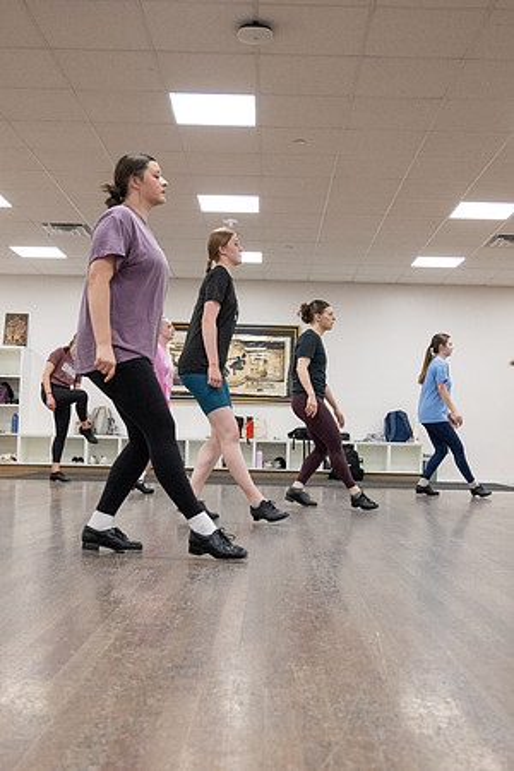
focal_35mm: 44
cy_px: 386
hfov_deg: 30.8
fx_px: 932
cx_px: 274
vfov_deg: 45.0
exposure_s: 1/640
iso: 3200
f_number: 4
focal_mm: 29
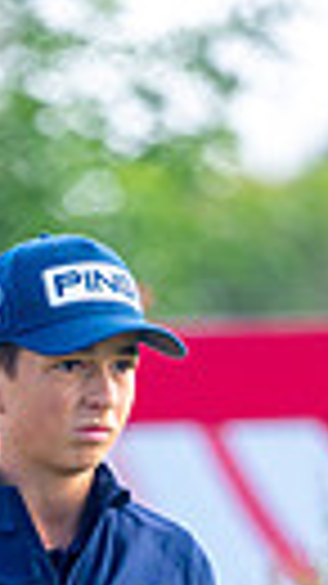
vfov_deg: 1.3
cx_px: 90
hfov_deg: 0.7
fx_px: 25174
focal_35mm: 1626
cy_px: 968
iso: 320
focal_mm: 300
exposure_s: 1/1000
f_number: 4
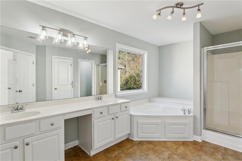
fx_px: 111
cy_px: 80
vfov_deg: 72.0
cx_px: 121
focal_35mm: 16
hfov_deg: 95.0
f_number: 8
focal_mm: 11
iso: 400
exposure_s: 1/160
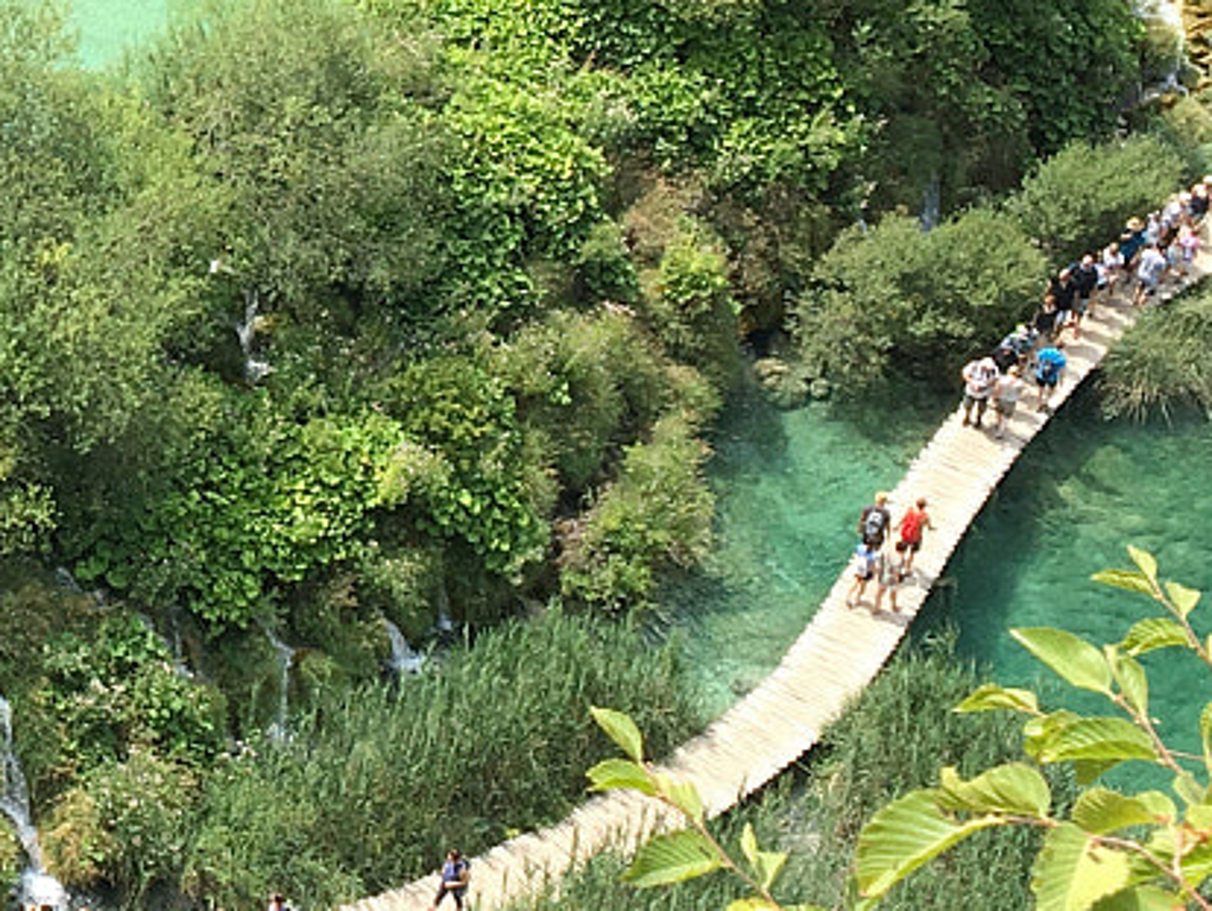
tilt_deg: -34.7
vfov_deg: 13.2
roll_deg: -1.6
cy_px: 144
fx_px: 3924
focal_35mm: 112
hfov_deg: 16.9
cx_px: -184
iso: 25
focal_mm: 4.15
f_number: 2.2
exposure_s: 1/610
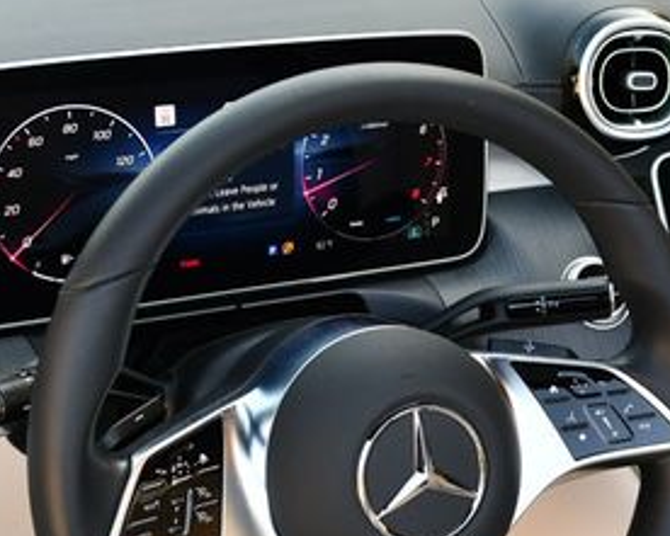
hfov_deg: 21.9
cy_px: 422
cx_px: 459
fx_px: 1726
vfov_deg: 17.5
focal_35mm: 87
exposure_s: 1/250
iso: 400
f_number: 4.5
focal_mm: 20
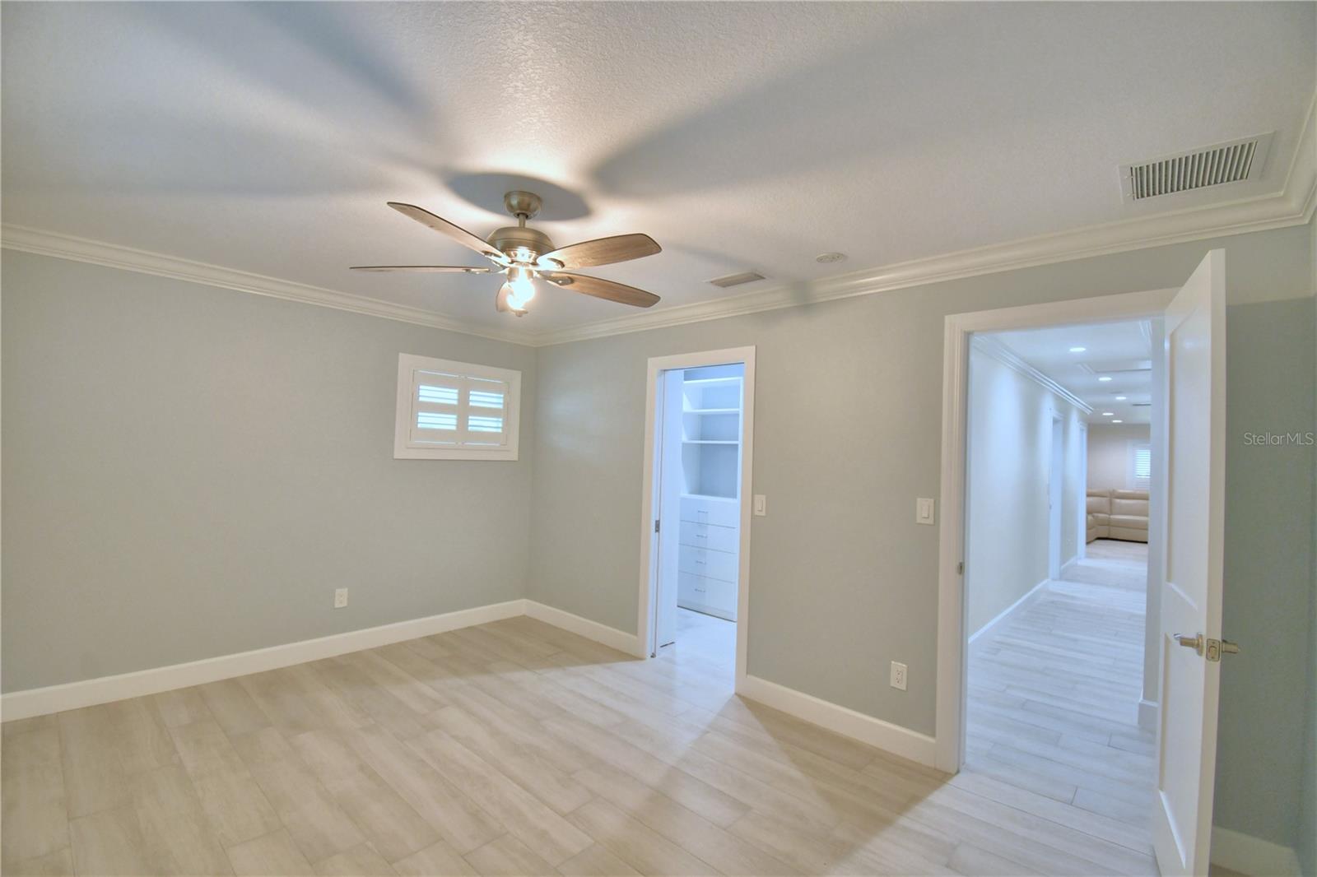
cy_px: 438
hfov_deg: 100.4
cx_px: 658
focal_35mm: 15
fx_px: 549
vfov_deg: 77.3
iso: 400
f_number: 4.5
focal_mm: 10
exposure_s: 1/40
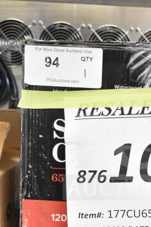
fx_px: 458
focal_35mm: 73
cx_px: 124
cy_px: 157
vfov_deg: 27.5
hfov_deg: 18.5
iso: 1600
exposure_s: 1/50
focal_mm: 22
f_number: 3.8
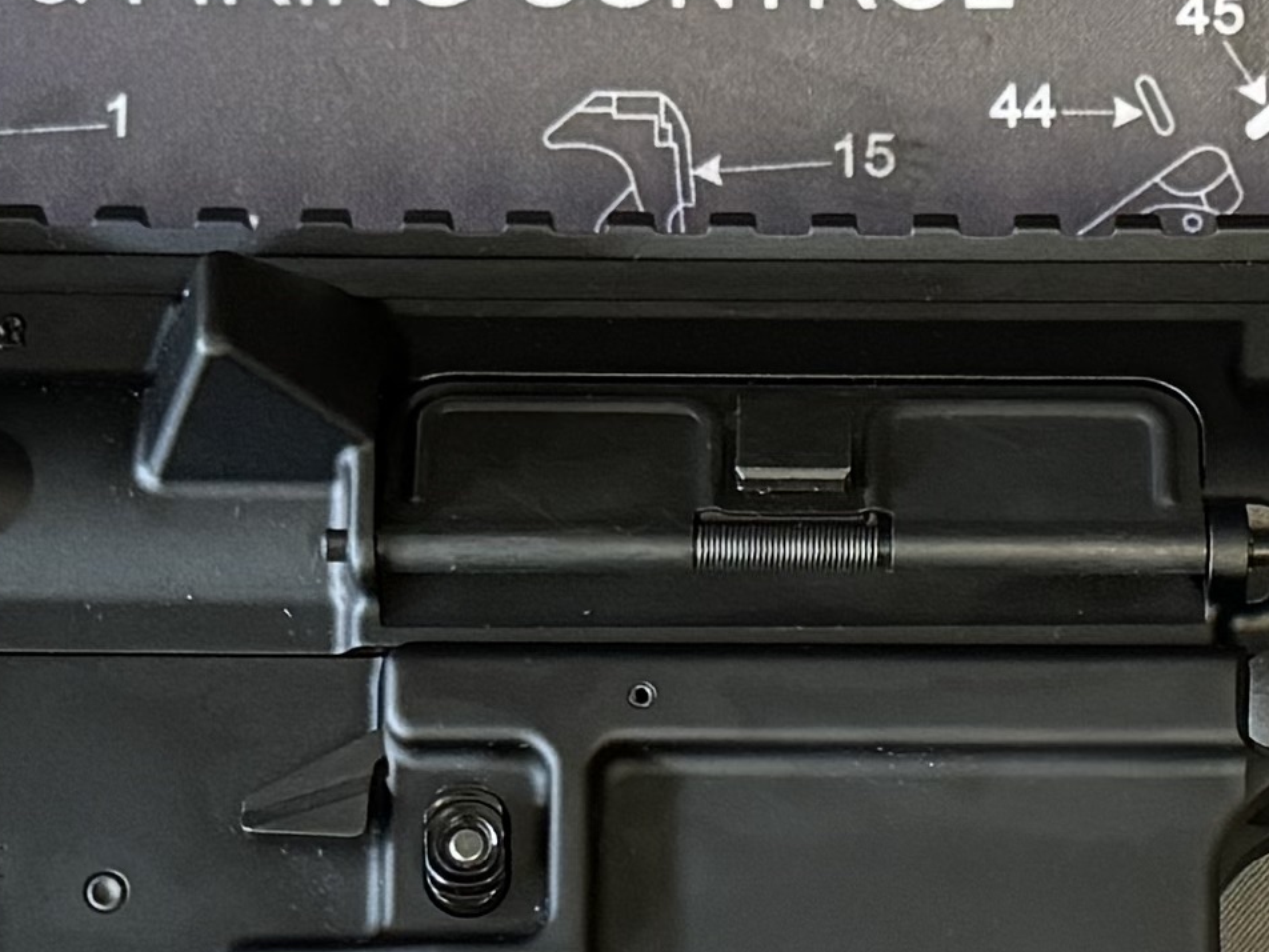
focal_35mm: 144
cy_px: 1385
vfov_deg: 10.0
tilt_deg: -74.7
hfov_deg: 13.7
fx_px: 5279
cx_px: 952
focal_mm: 6.76
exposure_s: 1/40
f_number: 1.78
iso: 640
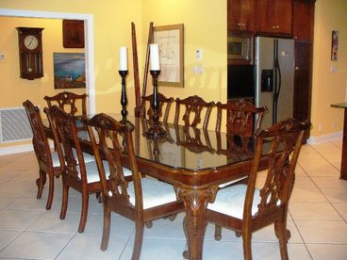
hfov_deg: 50.1
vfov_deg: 38.7
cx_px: 174
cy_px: 130
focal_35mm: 37
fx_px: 371
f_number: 2.8
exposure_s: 1/60
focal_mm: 6.1
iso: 400
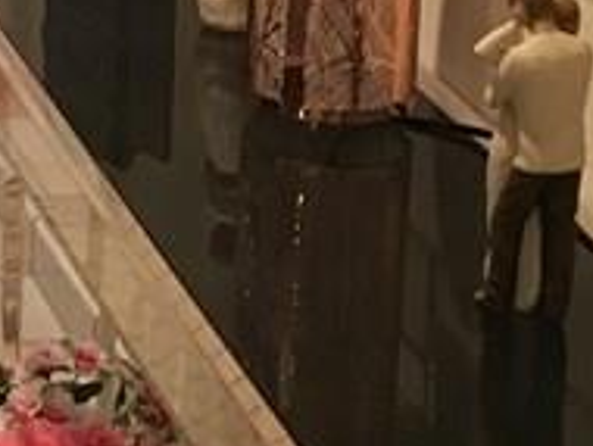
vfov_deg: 9.2
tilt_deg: -9.5
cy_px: -318
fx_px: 2676
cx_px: -325
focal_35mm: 156
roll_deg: -3.0
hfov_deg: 12.0
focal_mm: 4.15
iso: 200
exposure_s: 1/24
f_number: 2.2
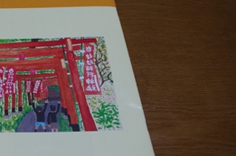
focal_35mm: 51
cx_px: 22
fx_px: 334
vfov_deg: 26.3
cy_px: 96
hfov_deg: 36.4
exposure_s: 1/50
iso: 800
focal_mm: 18
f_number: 5
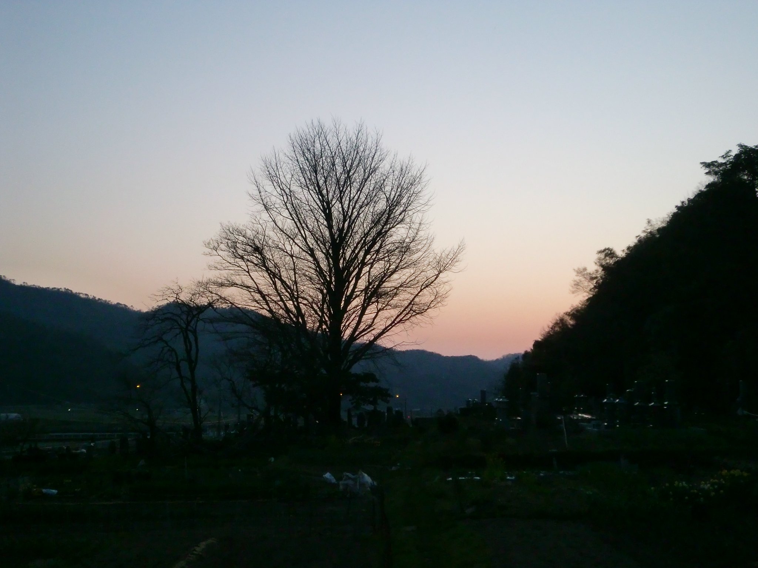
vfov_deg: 30.3
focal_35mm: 48
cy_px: 284
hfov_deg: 39.7
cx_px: 379
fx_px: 1051
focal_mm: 7.91
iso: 400
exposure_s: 1/100
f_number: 3.4
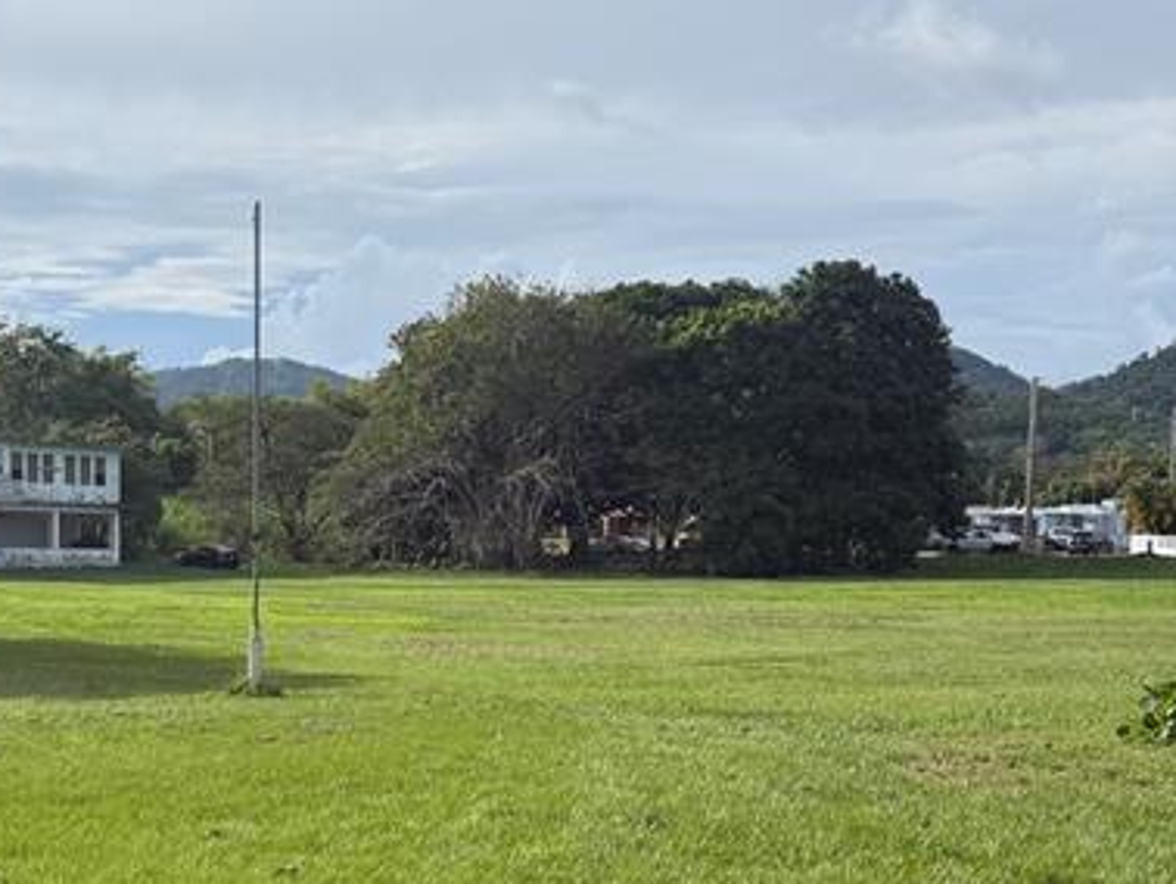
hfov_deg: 29.4
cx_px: 305
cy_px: 794
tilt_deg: -5.8
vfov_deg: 22.1
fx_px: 2210
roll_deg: -0.4
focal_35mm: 65
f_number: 1.78
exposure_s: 1/6711
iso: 100
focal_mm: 6.76
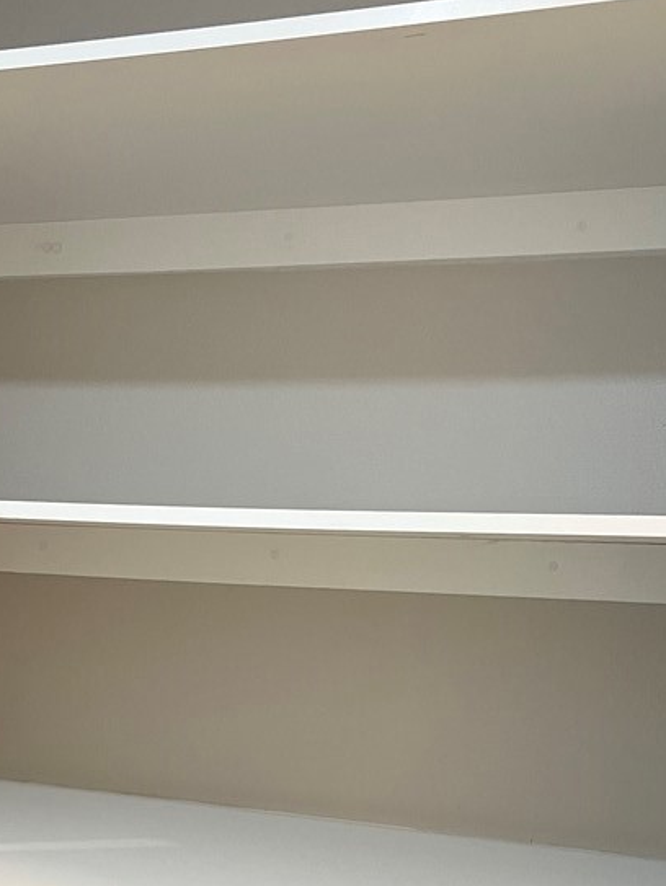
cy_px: 744
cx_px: 238
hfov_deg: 29.6
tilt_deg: -8.9
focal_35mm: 49
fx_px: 1256
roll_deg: -2.7
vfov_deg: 37.1
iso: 160
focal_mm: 5.7
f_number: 1.5
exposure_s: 1/60
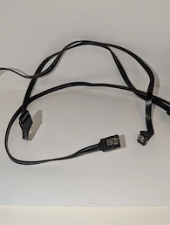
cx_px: 92
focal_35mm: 37
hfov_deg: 38.8
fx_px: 241
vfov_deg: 49.9
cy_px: 101
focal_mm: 6.81
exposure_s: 1/100
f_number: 1.85
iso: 128
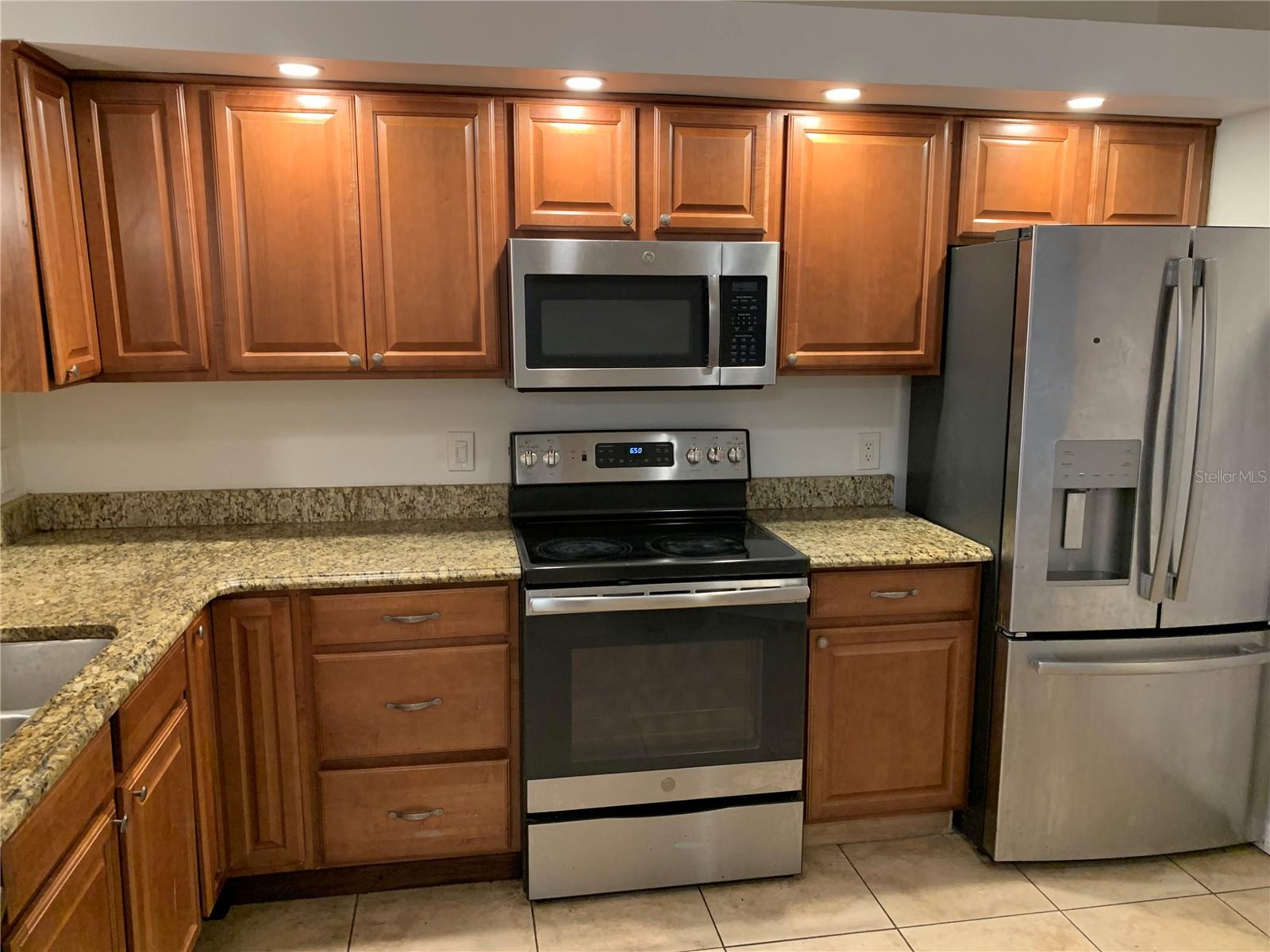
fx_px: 954
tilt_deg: -10.3
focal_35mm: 26
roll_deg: -1.1
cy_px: 476
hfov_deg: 67.3
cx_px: 635
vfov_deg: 53.1
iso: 320
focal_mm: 4.25
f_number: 1.8
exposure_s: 1/60
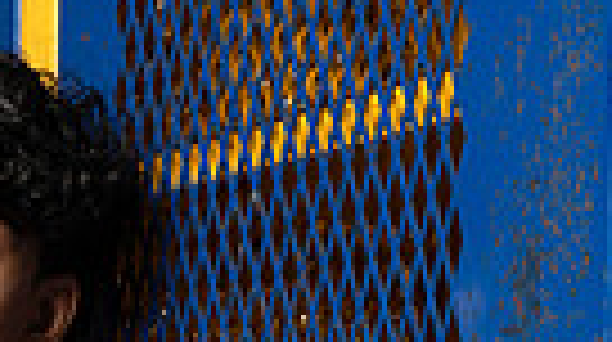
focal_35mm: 146
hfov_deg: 14.5
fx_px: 2366
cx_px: -18
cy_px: 873
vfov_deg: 7.6
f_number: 8
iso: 125
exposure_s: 1/250
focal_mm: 42
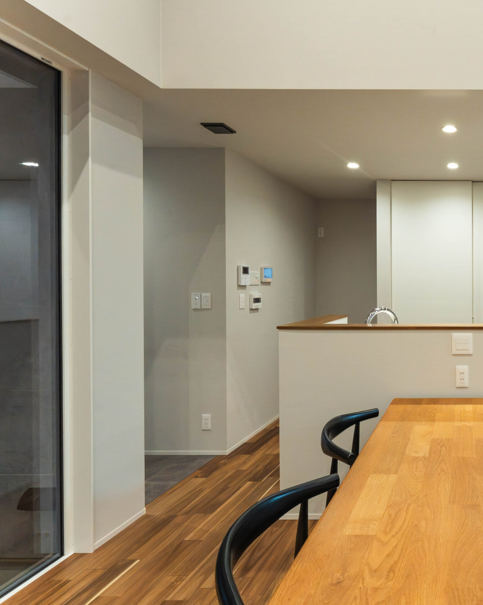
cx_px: 458
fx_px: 357
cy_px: 300
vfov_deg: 80.4
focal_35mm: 20
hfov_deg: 56.1
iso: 100
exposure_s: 1/50
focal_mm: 14
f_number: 10
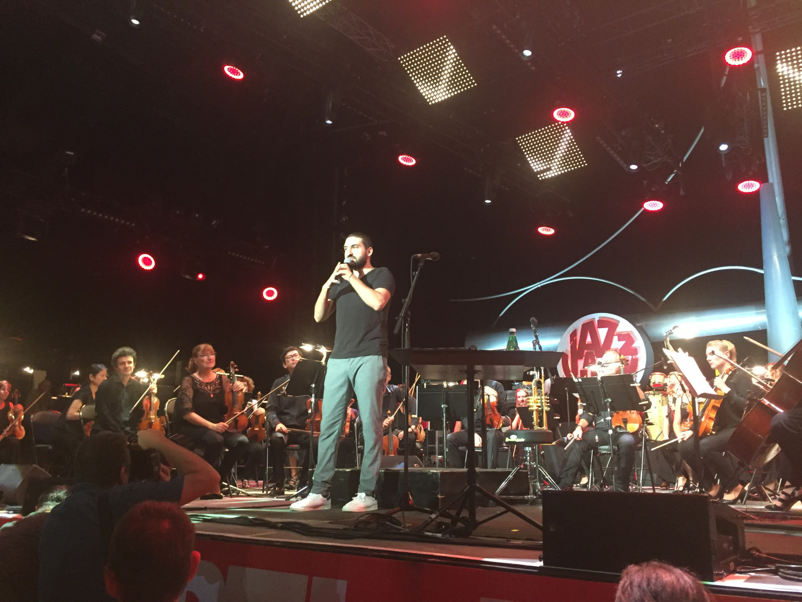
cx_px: 401
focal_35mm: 29
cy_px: 301
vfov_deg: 48.2
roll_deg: -1.2
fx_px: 672
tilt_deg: +13.7
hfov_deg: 61.7
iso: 250
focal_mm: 4.15
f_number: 2.2
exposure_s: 1/20
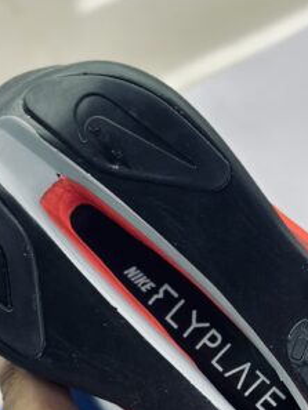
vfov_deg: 12.8
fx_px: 1790
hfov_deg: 9.8
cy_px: 452
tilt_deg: -58.8
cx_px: 297
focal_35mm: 151
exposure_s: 1/100
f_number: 1.78
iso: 64
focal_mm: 6.86
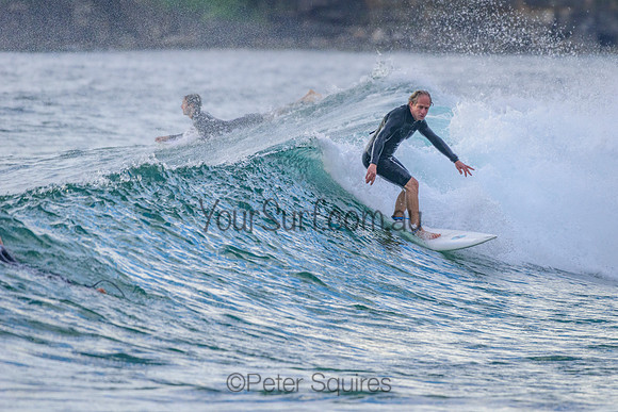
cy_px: 165
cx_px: 379
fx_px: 9264
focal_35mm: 540
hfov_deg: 3.8
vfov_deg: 2.5
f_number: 5.6
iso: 800
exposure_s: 1/2000
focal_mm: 440
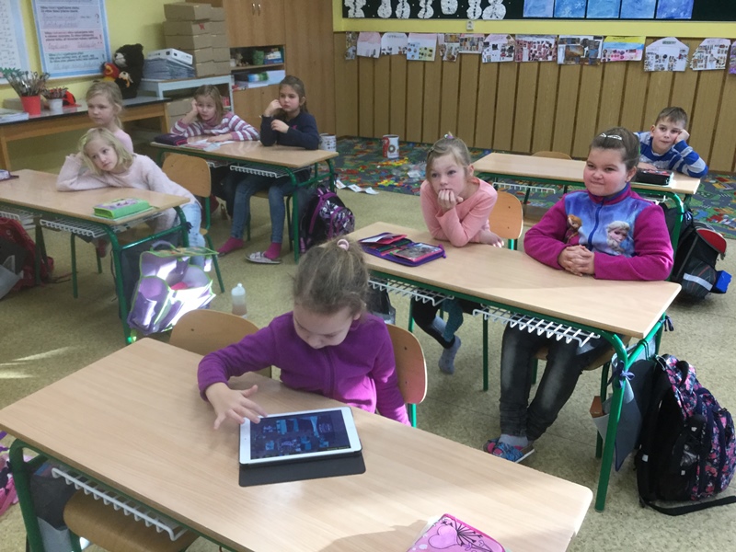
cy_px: 276
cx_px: 368
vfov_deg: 45.4
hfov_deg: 58.4
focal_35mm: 31
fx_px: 659
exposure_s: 1/33
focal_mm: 3.3
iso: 50
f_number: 2.4
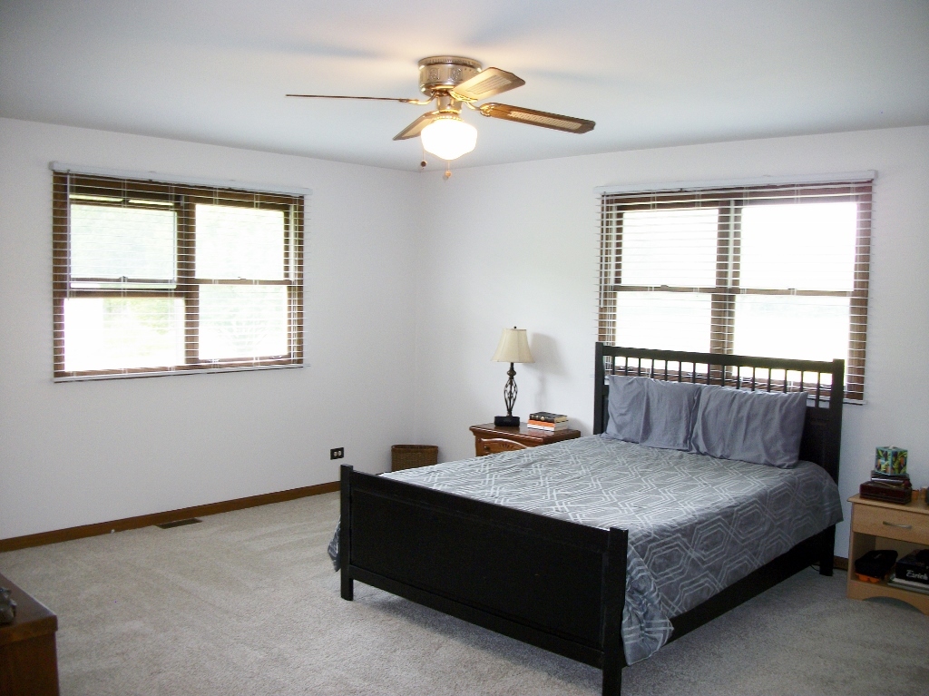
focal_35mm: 32
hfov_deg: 56.8
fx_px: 858
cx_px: 464
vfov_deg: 44.1
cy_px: 348
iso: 80
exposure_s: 1/30
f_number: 2.9
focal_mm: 5.7
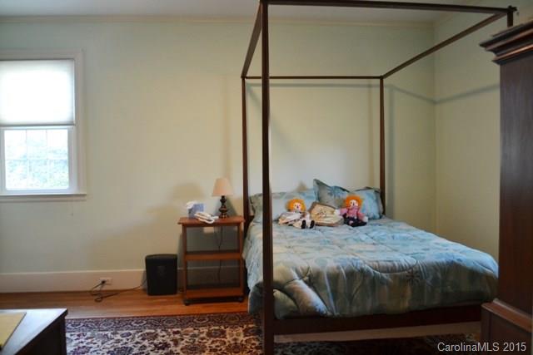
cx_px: 266
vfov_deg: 48.0
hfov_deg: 67.4
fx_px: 400
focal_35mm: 27
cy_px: 178
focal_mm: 18
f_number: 3.5
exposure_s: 1/15
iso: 900
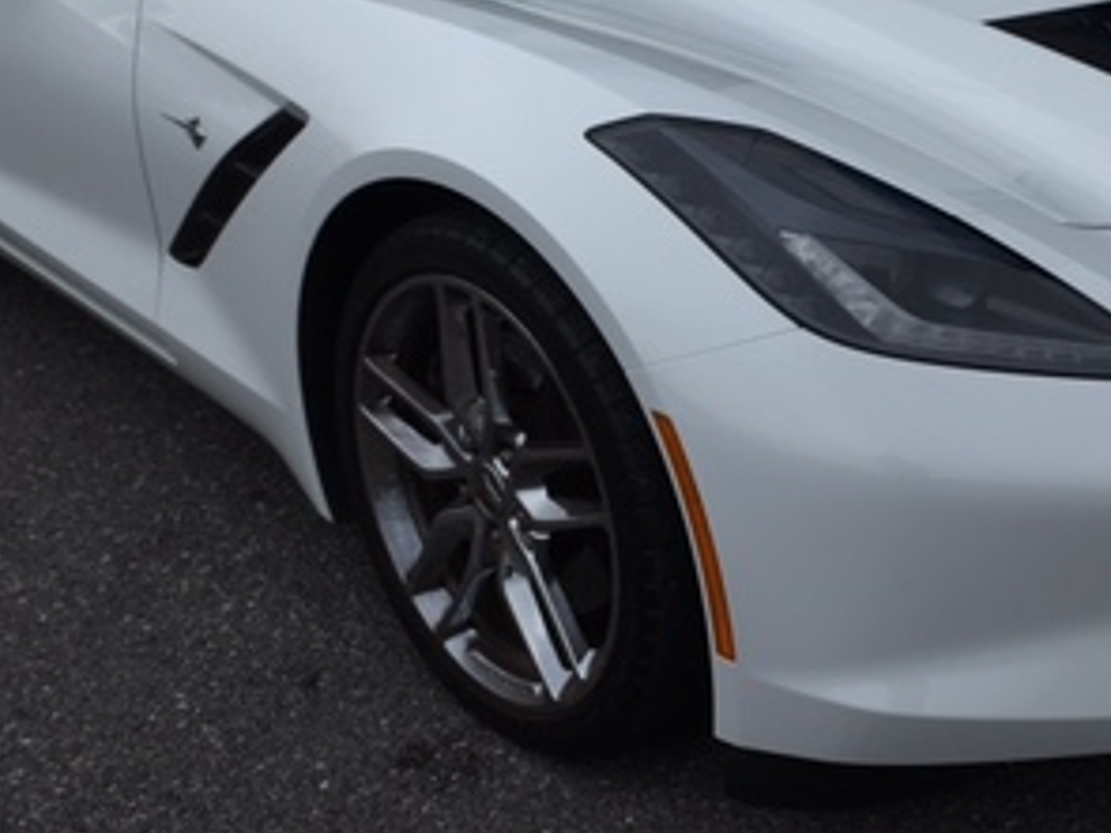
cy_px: 219
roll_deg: +0.6
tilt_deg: -17.5
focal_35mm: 63
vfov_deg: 23.1
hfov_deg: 30.7
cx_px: 599
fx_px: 2021
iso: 25
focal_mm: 4.15
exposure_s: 1/1425
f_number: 2.2
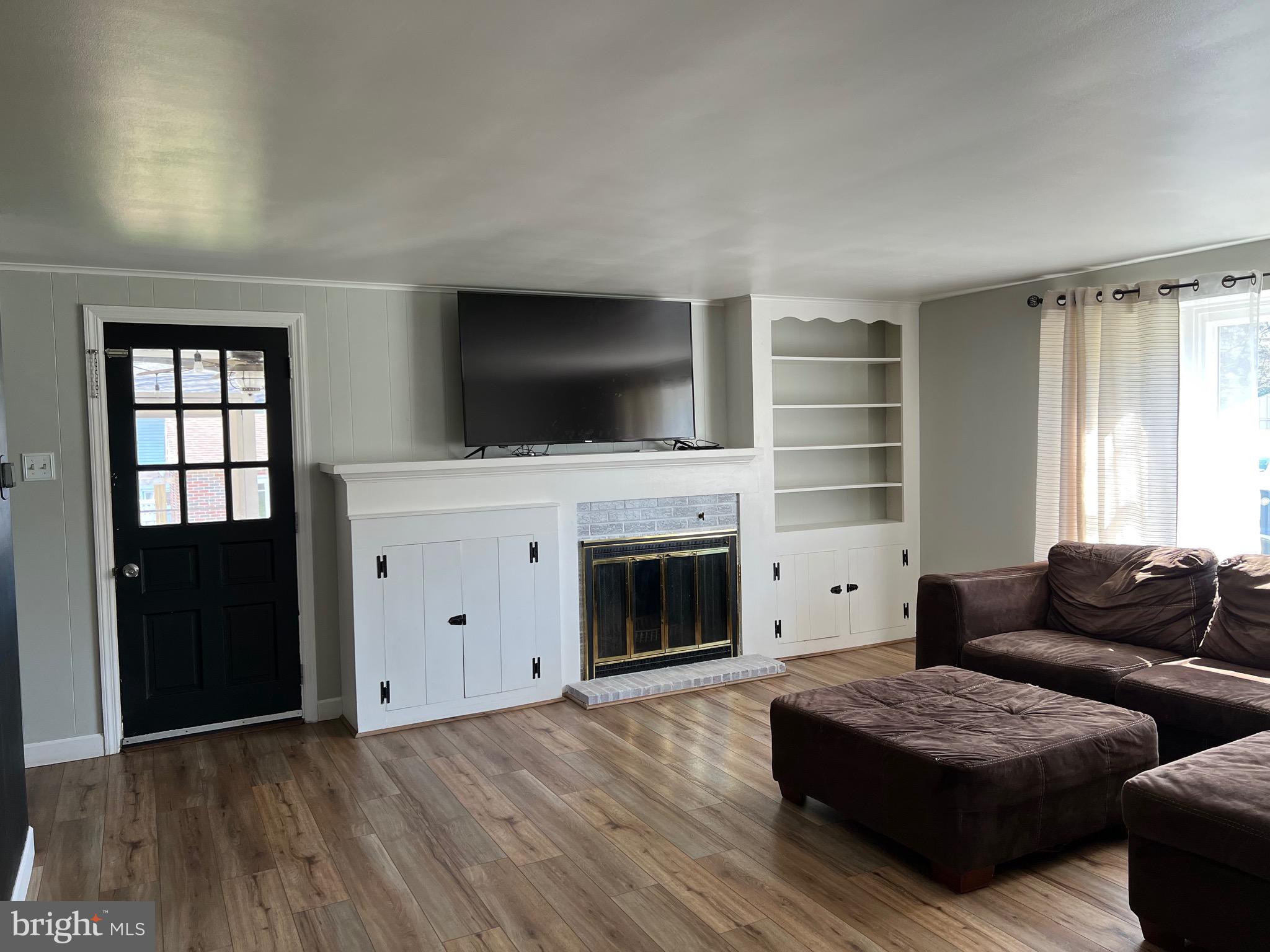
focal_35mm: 26
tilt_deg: -3.0
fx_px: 954
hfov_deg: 67.3
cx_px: 635
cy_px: 476
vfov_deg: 53.1
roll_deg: +1.4
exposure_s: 1/121
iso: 80
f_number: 1.5
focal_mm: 5.7
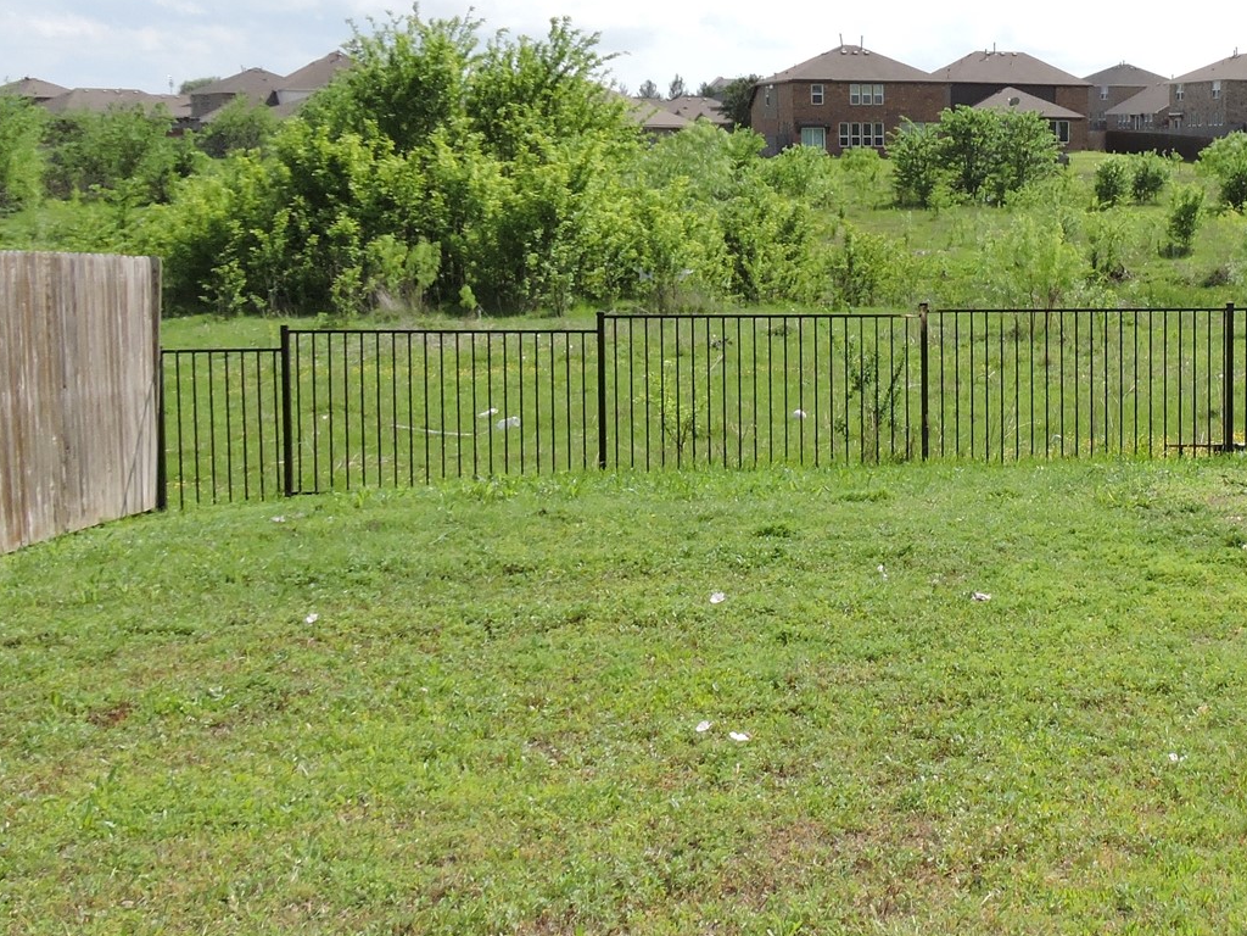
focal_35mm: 48
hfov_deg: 37.6
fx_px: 1729
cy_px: 395
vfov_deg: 30.2
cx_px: 1068
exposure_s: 1/2000
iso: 180
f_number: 3.3
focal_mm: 4.3
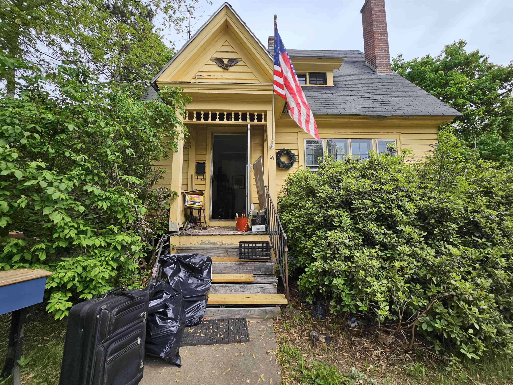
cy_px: 192
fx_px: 193
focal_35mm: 13
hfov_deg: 106.2
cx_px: 256
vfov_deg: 89.9
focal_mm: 2.2
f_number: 2.2
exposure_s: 1/1328
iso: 50
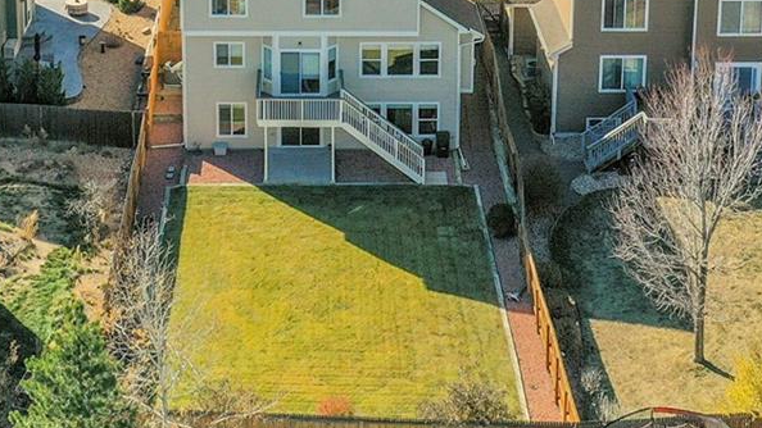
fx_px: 1596
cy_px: -238
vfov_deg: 14.2
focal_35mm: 79
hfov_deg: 26.8
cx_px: 314
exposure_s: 1/500
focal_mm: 10.26
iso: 100
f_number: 6.3
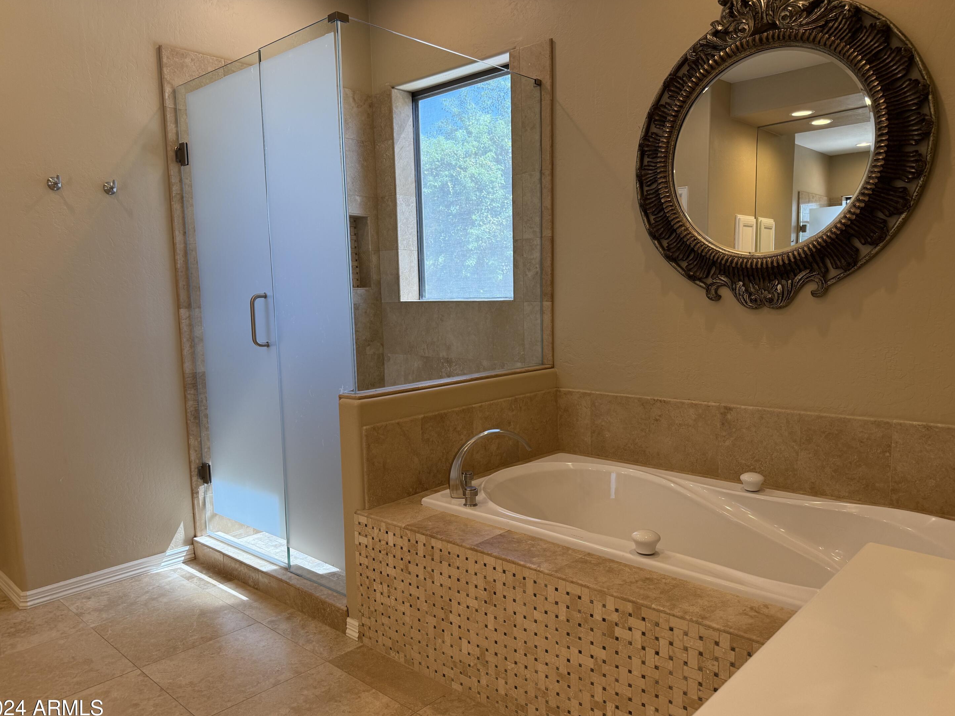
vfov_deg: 54.9
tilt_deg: -6.4
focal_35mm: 25
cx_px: 476
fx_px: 690
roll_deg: +1.0
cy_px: 369
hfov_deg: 69.4
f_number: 1.78
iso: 125
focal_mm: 6.76
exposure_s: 1/129
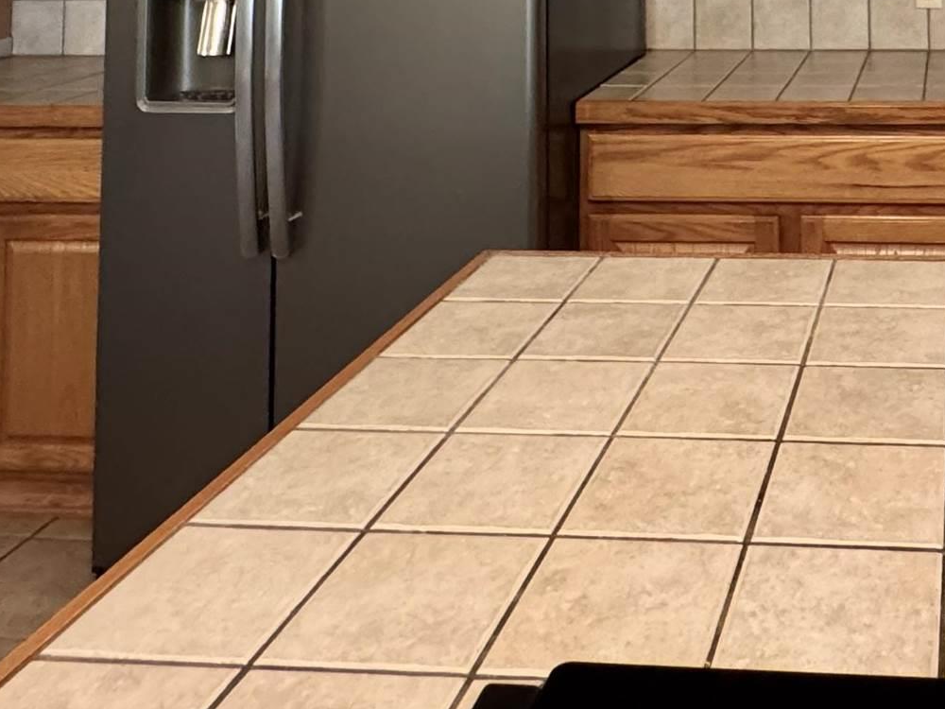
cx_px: 868
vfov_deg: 27.5
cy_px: -235
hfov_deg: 40.2
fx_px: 1174
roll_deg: +1.3
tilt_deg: +3.2
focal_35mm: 43
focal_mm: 2.22
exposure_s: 1/60
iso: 400
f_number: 2.2
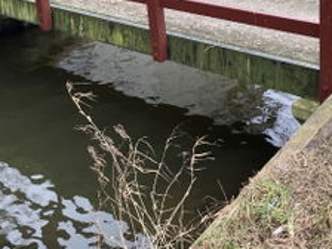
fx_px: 575
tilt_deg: -17.4
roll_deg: +0.2
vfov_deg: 24.0
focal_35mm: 60
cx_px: 167
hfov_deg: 32.2
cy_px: 46
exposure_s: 1/121
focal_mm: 3.99
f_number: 1.8
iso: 40
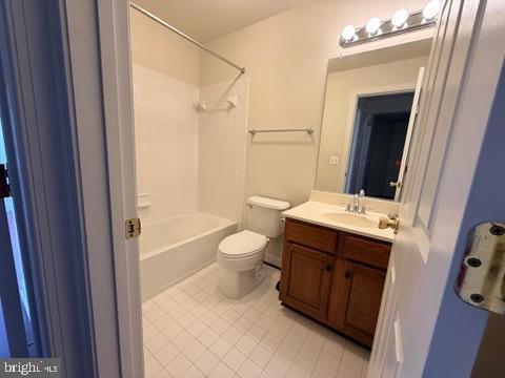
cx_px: 252
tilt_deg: -9.6
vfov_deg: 85.7
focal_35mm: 14
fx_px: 204
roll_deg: -3.0
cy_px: 189
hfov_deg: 102.1
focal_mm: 2.22
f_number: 2.2
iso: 125
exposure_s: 1/120
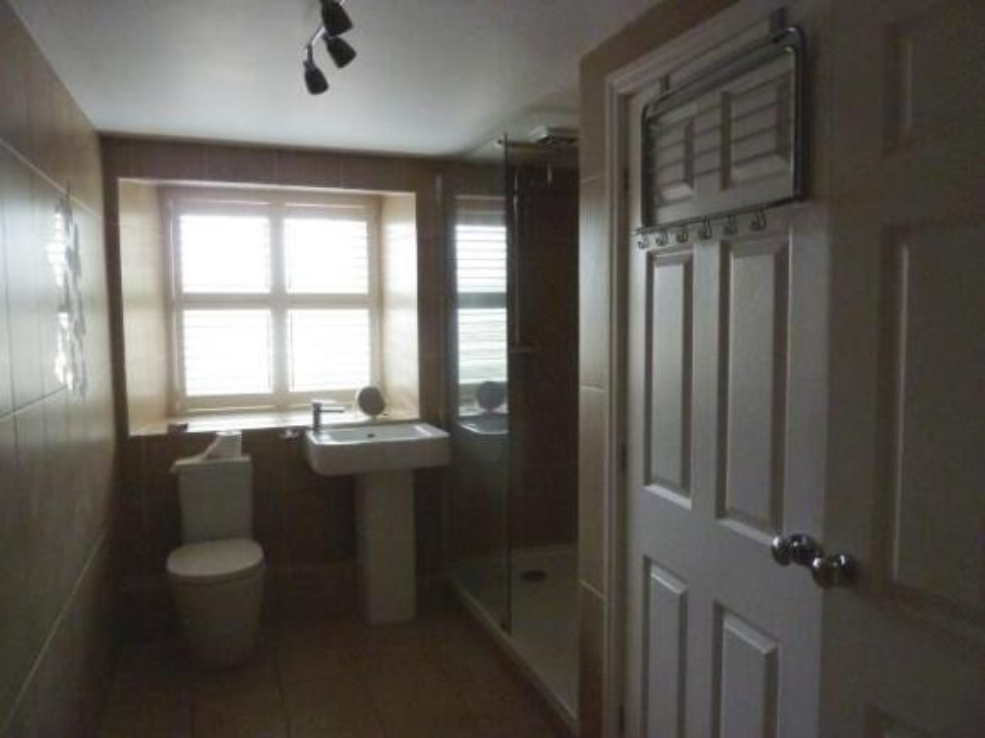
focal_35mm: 25
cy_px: 369
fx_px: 711
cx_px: 492
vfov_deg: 54.9
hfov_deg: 69.4
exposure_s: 1/30
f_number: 3.3
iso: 640
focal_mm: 4.1
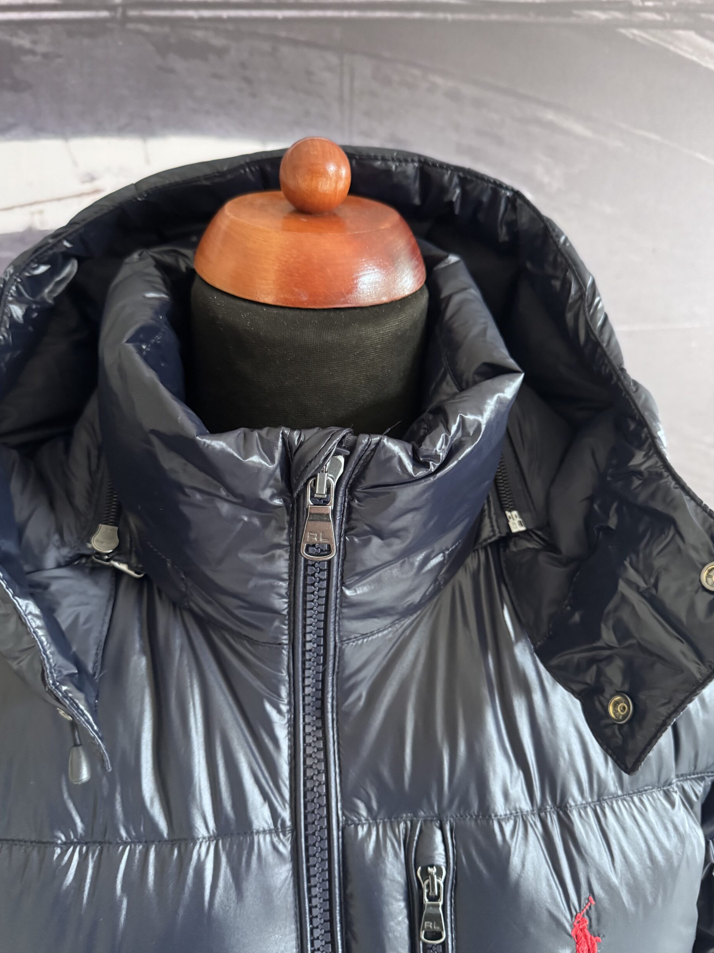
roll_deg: -0.1
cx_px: 344
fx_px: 688
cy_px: 492
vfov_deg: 69.4
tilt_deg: -13.1
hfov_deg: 54.9
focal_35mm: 25
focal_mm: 6.76
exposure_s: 1/37
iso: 1000
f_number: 1.78
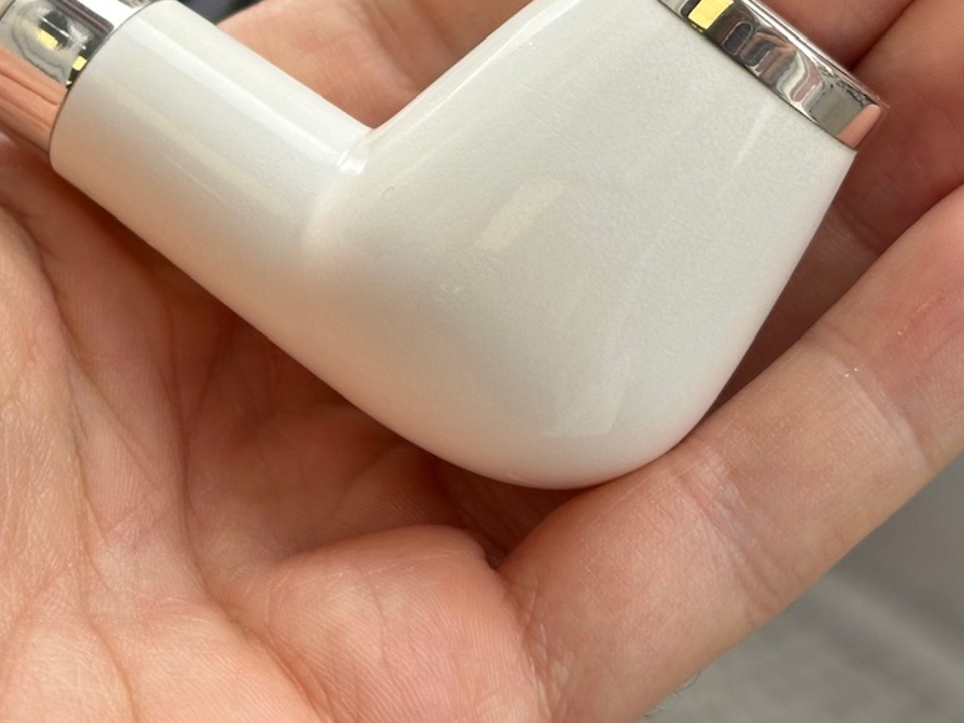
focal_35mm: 94
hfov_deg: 20.7
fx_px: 2617
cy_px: 32
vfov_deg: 15.5
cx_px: 239
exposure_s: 1/962
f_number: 1.78
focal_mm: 6.86
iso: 64
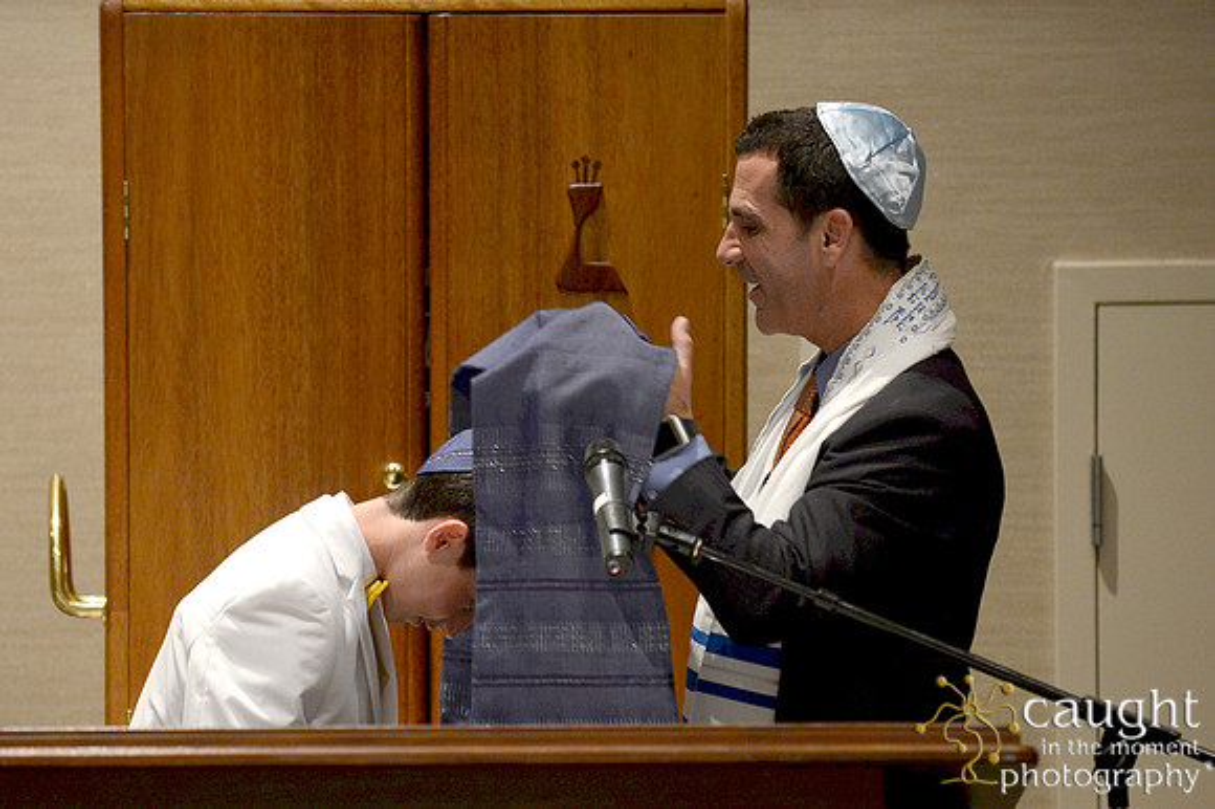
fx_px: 6746
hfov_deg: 10.3
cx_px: 608
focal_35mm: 200
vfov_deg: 6.9
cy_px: 404
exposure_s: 1/100
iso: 2500
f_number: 2.8
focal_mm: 200
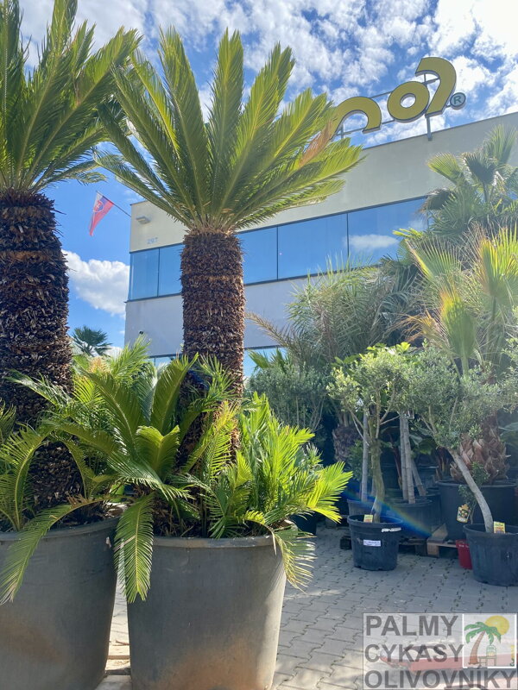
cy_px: 345
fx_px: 519
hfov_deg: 53.1
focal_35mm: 26
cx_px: 259
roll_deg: -0.8
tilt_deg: +11.2
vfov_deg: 67.3
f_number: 1.8
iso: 32
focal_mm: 4.25
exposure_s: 1/1346
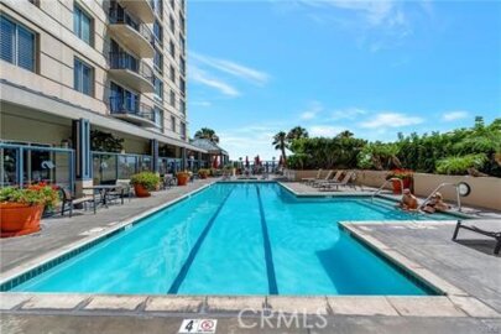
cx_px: 250
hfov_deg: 100.4
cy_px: 167
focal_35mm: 15
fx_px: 209
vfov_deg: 77.3
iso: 100
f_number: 5.6
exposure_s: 1/1250
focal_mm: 10
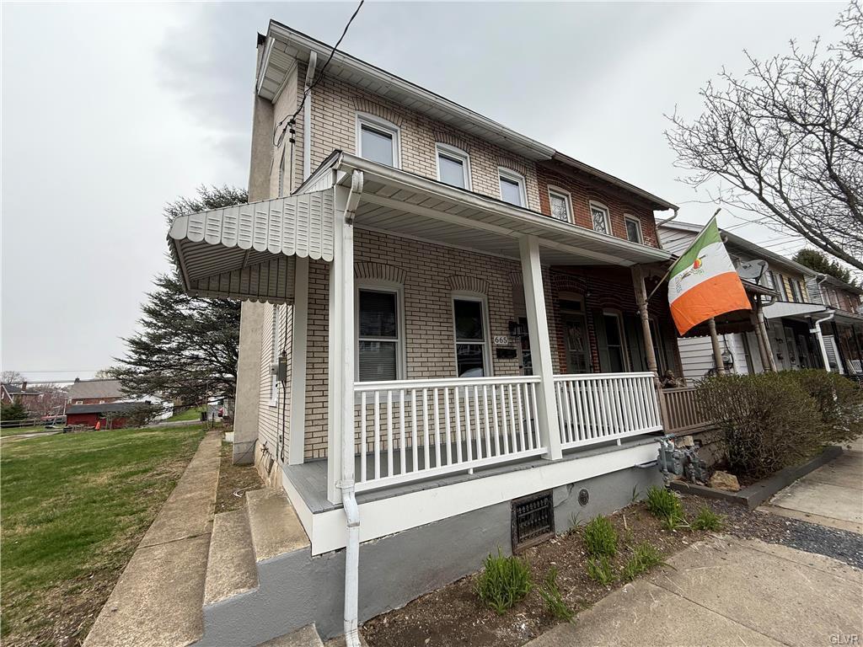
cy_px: 324
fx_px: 349
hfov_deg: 102.1
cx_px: 432
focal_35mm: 14
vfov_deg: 85.7
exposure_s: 1/310
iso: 50
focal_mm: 2.22
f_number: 2.2
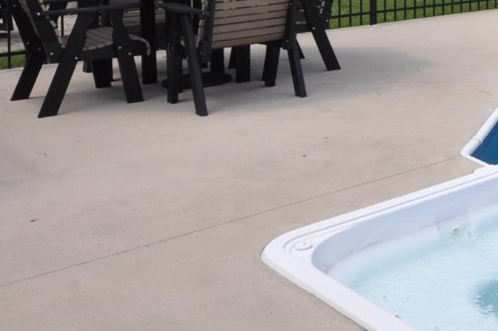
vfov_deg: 19.6
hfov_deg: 24.3
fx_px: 884
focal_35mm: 64
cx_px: 756
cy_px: -90
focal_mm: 14
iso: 640
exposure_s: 1/200
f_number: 7.1
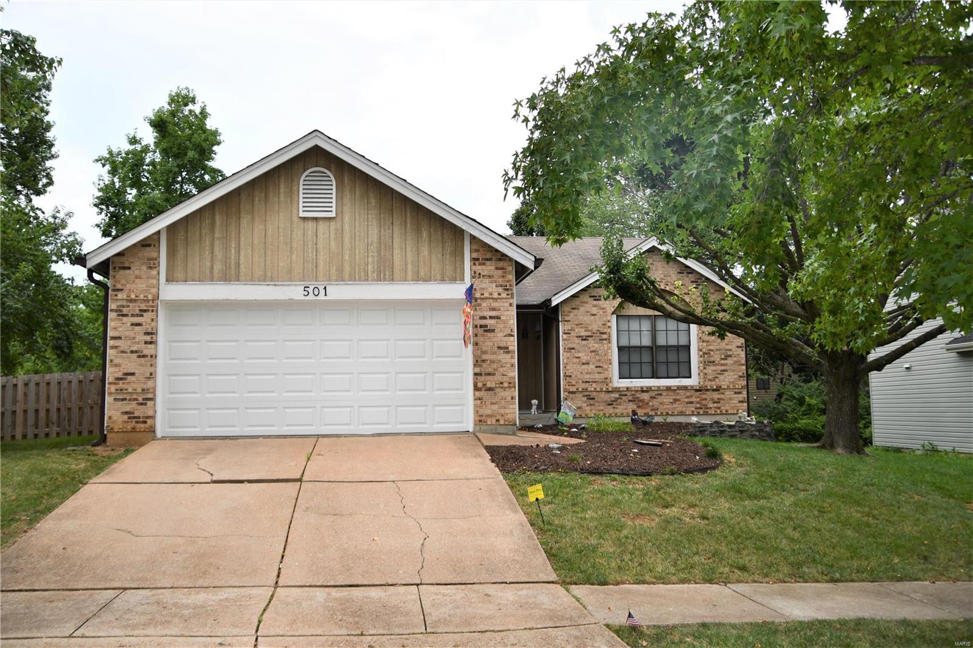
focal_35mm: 31
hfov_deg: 60.3
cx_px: 486
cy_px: 324
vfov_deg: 42.3
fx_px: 838
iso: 100
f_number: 3.5
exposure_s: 1/100
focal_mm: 21
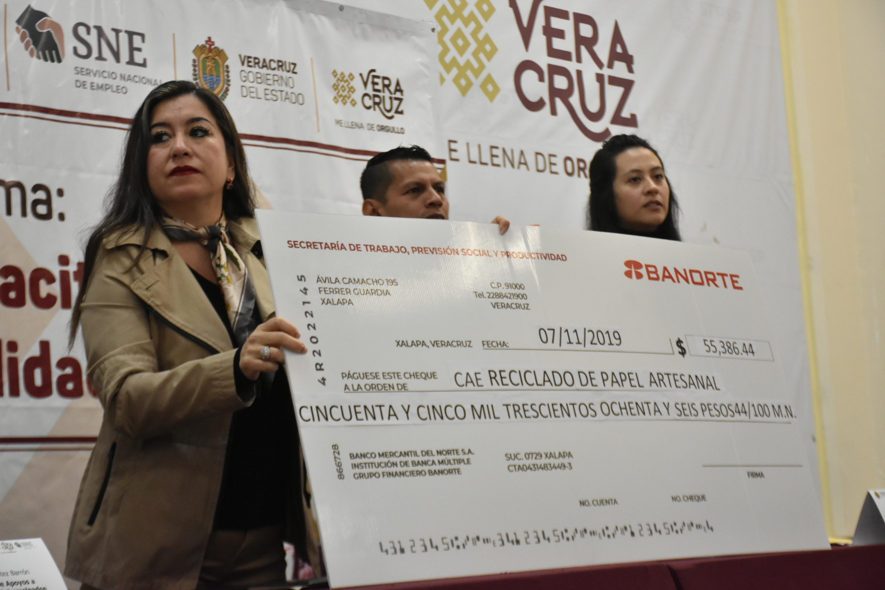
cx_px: 442
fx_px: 1844
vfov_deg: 18.2
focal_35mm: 75
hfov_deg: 27.0
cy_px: 295
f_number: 4.8
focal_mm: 50
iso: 2500
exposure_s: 1/125
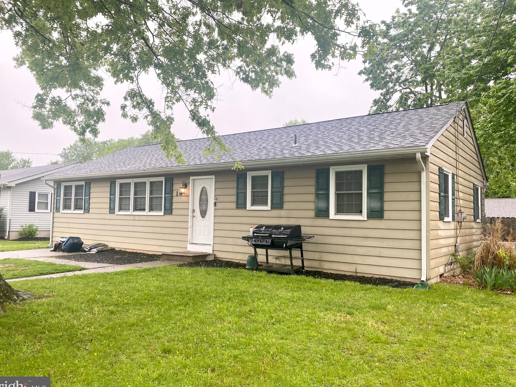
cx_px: 253
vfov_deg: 51.4
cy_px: 197
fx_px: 402
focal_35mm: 27
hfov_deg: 65.3
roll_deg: -1.7
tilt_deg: +2.4
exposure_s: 1/122
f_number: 1.8
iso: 32
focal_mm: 4.25
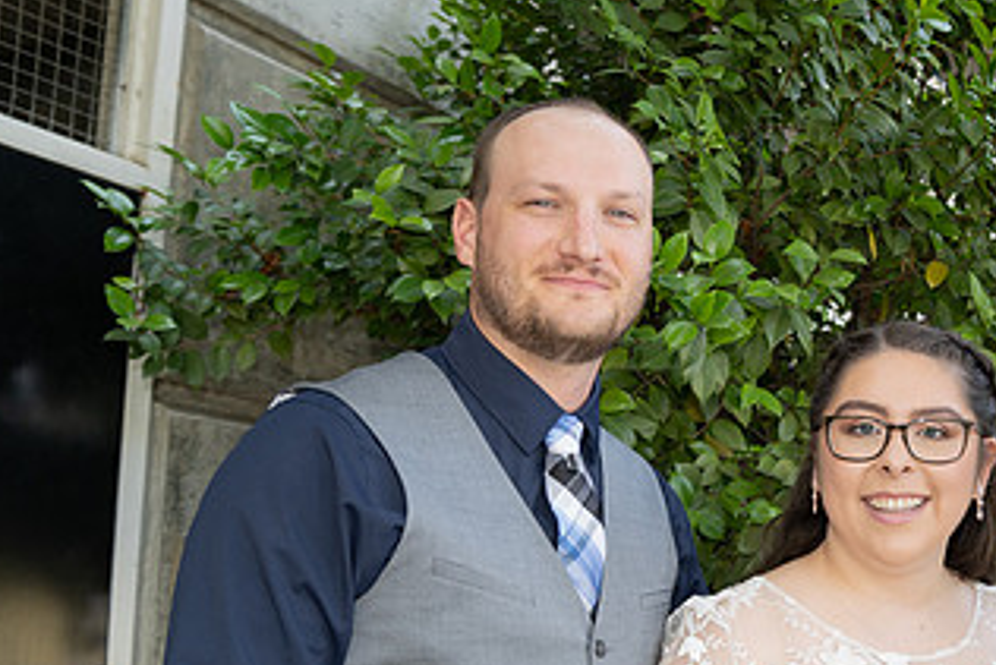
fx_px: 1218
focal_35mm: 44
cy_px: 515
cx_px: 892
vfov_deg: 29.9
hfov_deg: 41.1
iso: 500
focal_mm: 24
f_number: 3.2
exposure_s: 1/250
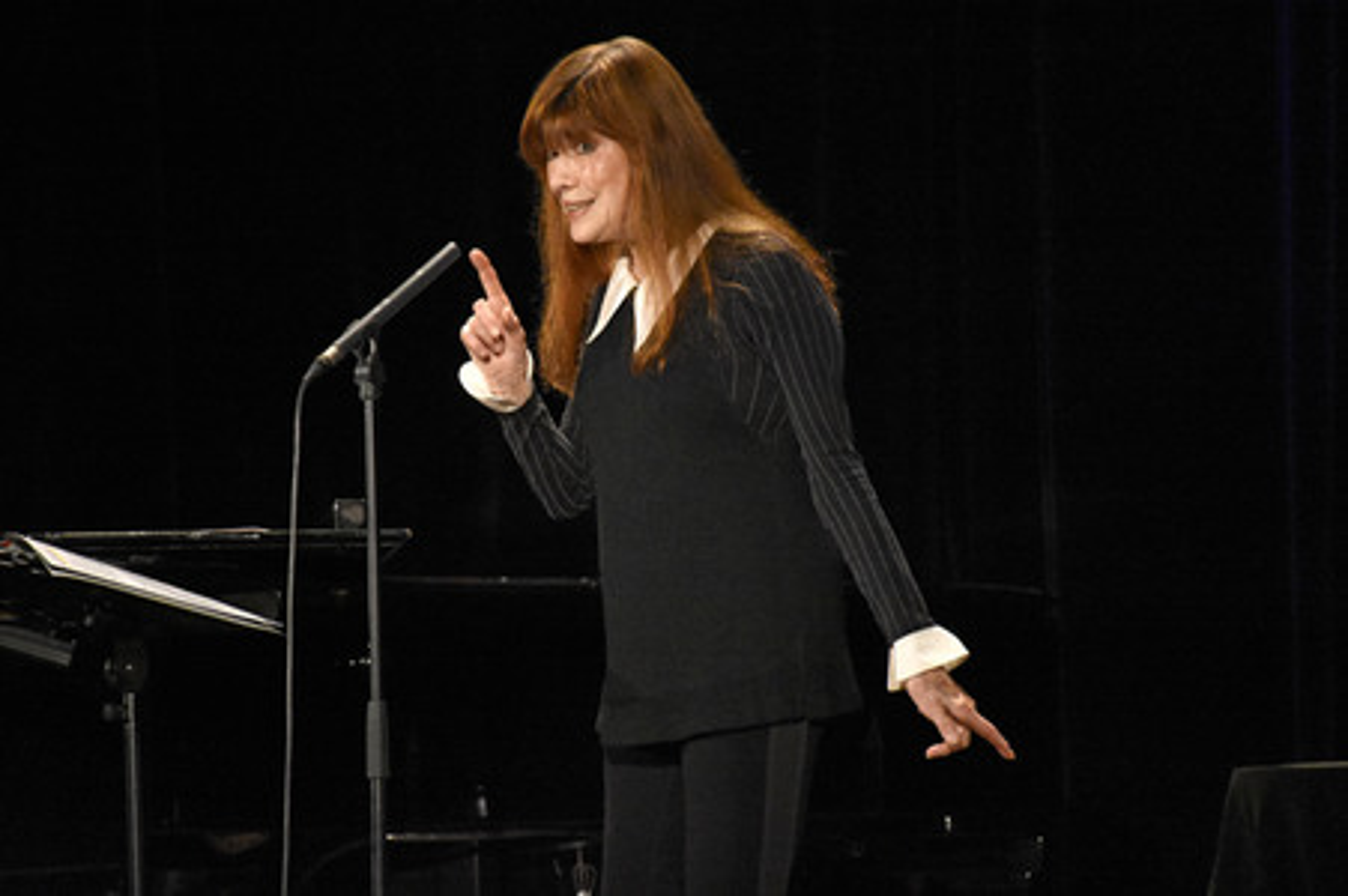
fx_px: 7296
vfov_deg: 7.0
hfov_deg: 10.6
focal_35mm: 195
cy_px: 448
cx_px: 674
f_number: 6.3
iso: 6400
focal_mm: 130
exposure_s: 1/160
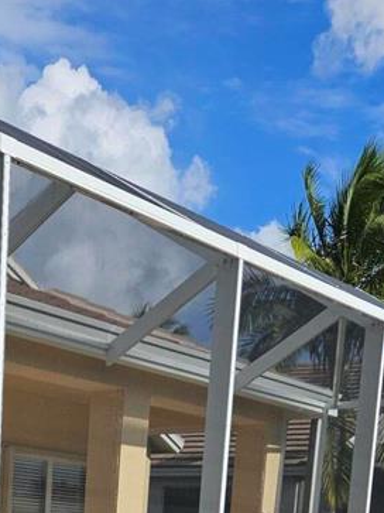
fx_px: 1125
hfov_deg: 18.9
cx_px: 18
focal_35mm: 76
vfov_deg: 22.0
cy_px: 733
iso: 25
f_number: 1.8
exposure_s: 1/3390
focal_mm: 5.4
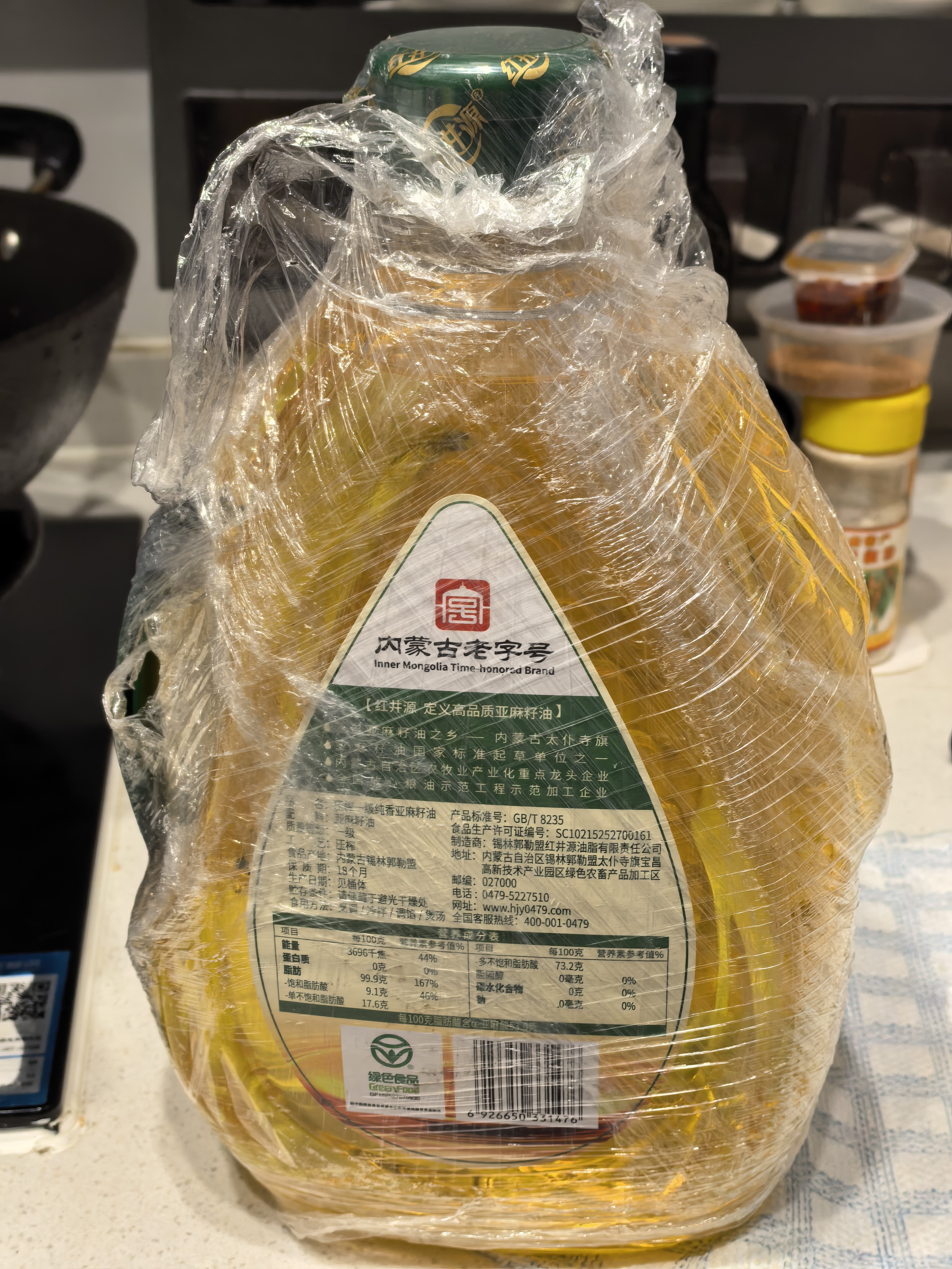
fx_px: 1760
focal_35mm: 48
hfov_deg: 30.3
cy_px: 634
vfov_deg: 39.7
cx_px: 476
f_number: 2
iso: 250
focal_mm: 5.75
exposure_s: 1/40
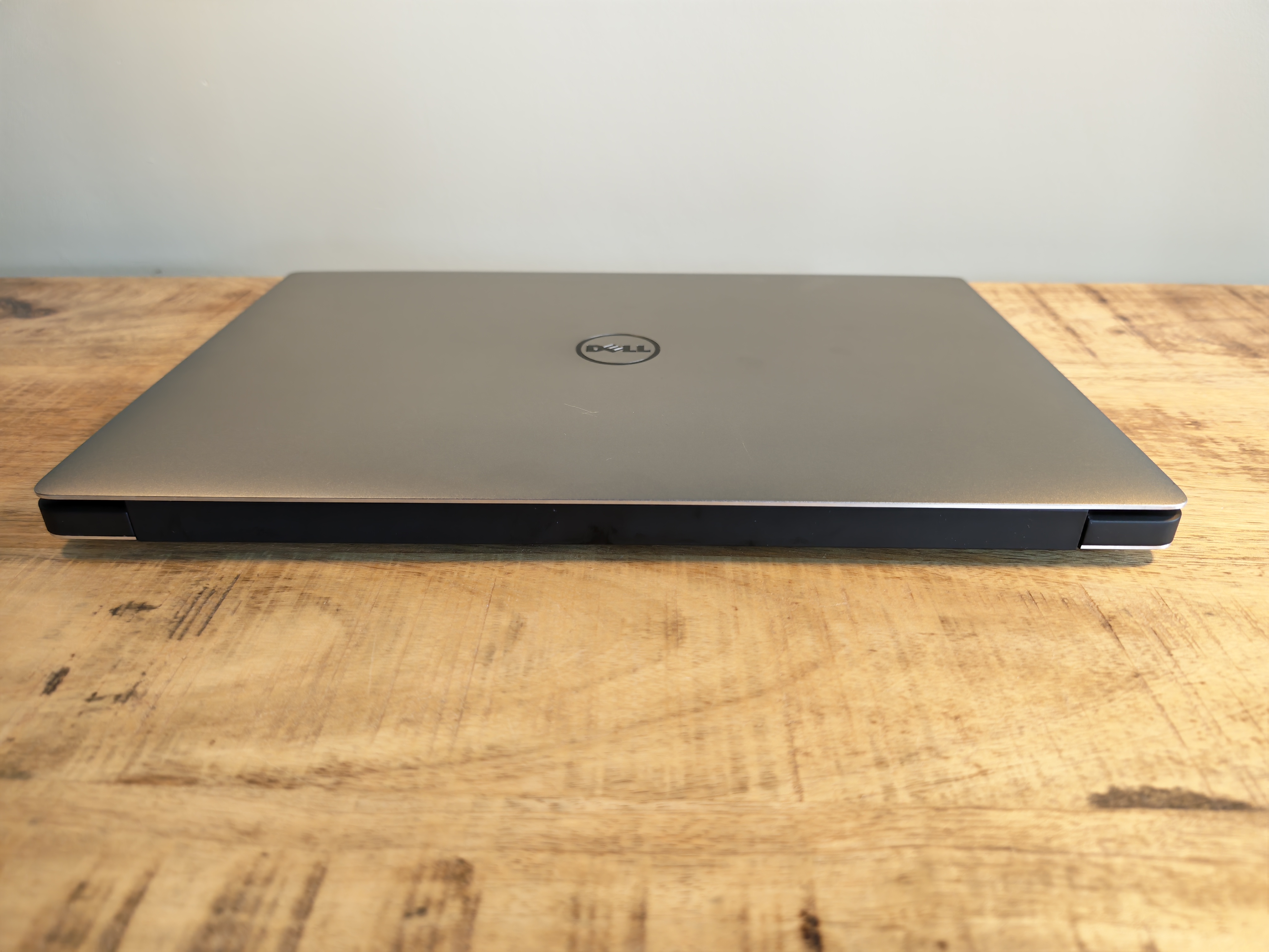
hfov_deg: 73.9
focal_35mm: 23
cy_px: 476
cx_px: 634
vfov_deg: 58.9
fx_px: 843
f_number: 1.6
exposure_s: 1/50
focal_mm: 6.55
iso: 100
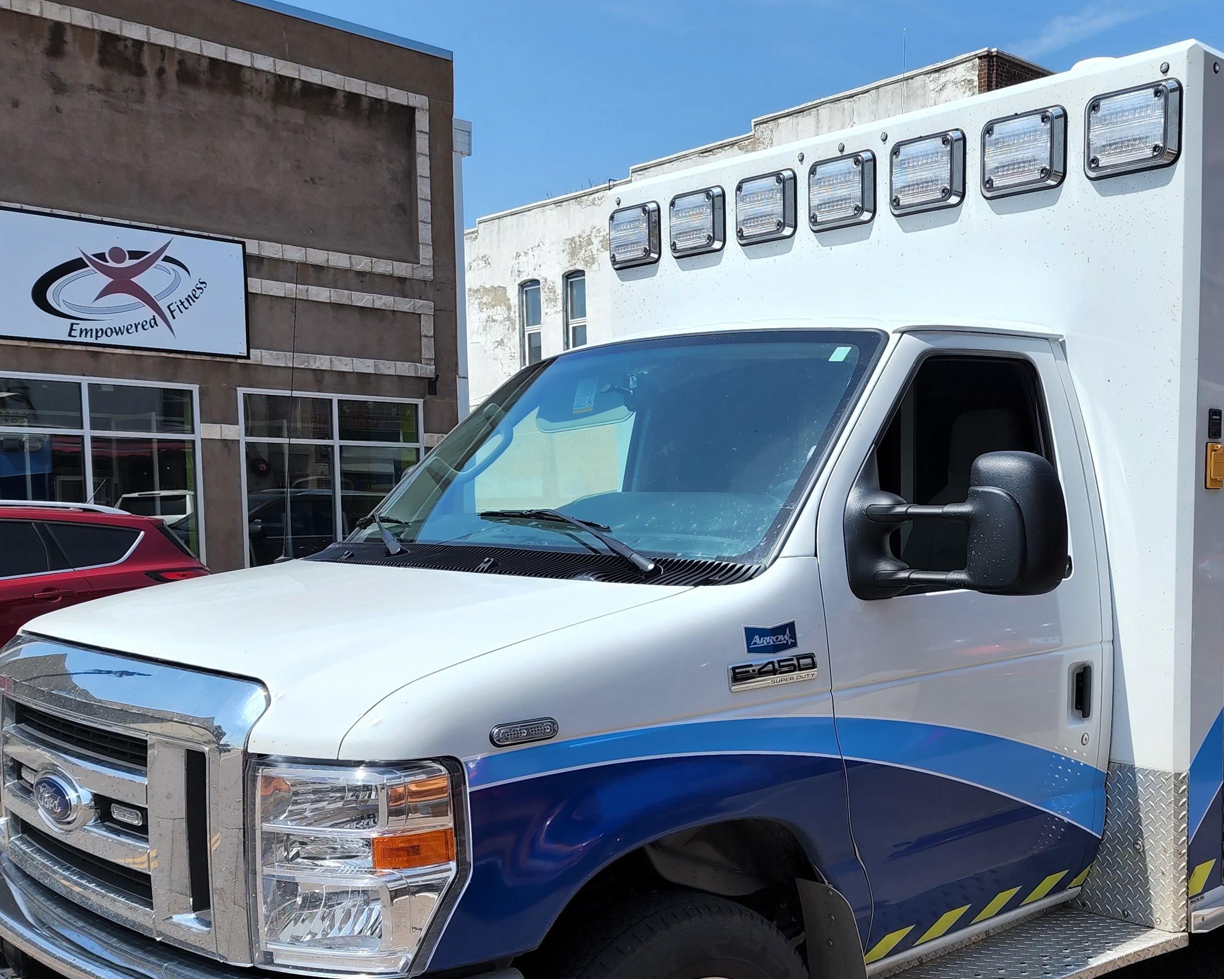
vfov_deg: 39.9
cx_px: 869
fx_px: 1340
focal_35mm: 37
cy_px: 611
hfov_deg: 47.8
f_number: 1.8
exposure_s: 1/864
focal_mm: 6.4
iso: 12
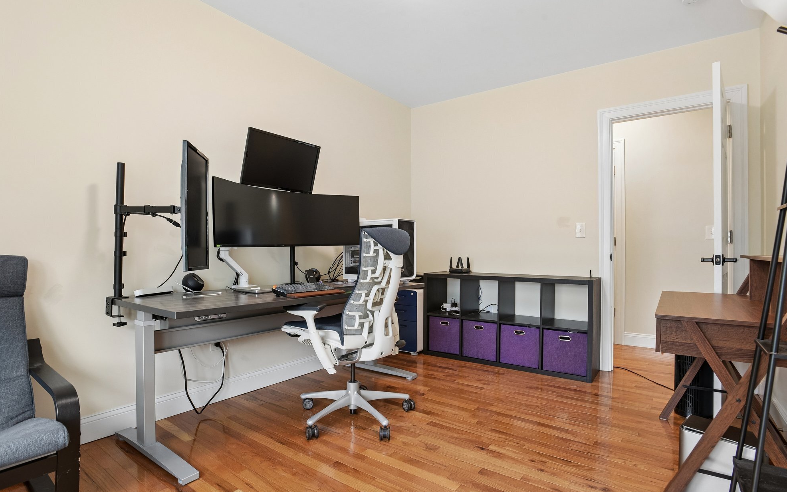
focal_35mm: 18
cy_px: 246
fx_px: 386
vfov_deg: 65.0
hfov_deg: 91.1
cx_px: 394
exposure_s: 1/6
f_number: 11
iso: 400
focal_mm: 17
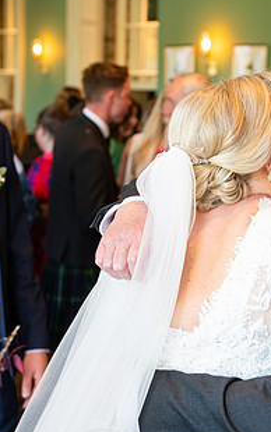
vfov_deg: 25.8
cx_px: 237
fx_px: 944
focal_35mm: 80
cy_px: 226
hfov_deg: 16.1
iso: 800
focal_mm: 42
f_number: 3.5
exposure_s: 1/160
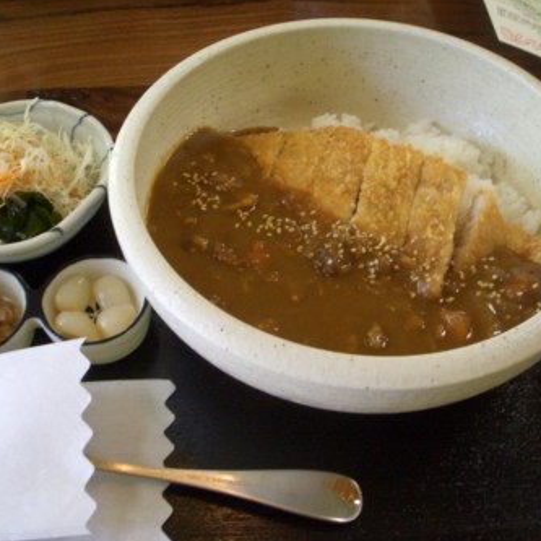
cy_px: 271
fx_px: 760
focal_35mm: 43
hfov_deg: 39.1
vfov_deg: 39.2
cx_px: 234
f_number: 4
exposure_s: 1/8
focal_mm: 4.8
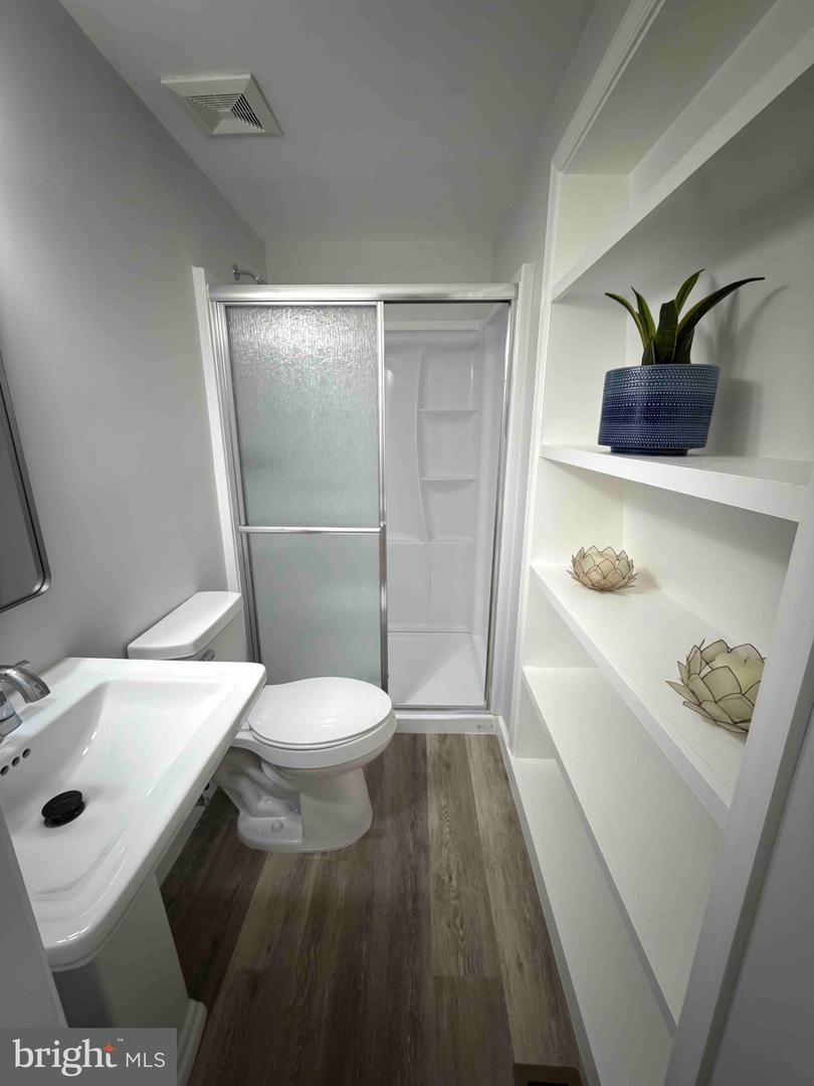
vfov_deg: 102.1
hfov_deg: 85.7
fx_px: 439
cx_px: 407
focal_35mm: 14
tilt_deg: -15.3
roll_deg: +0.0
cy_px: 543
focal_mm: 2.22
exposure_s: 1/40
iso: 1250
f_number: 2.2
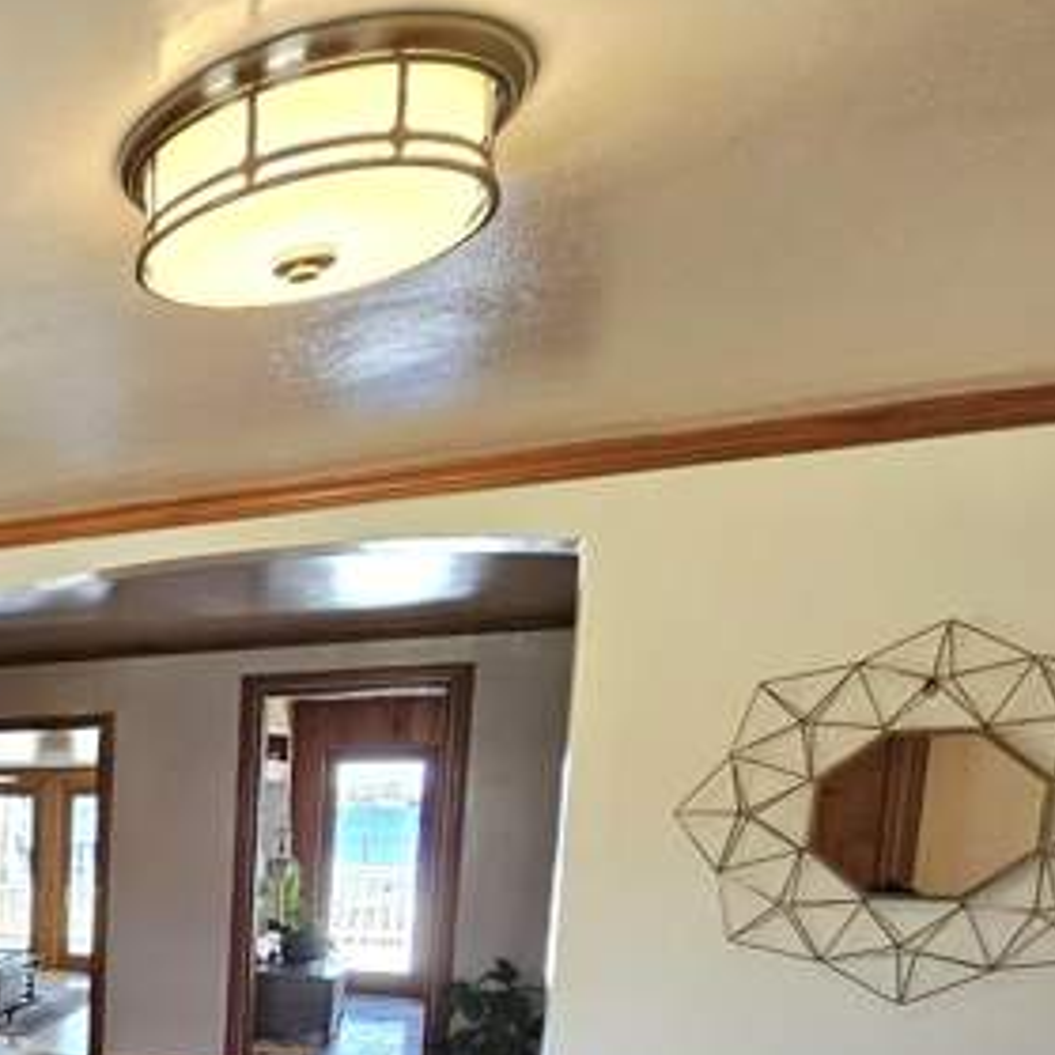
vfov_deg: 44.8
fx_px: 1138
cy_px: 968
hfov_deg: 33.5
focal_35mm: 33
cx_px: -367
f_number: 2.2
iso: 100
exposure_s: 1/60.2
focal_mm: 2.2
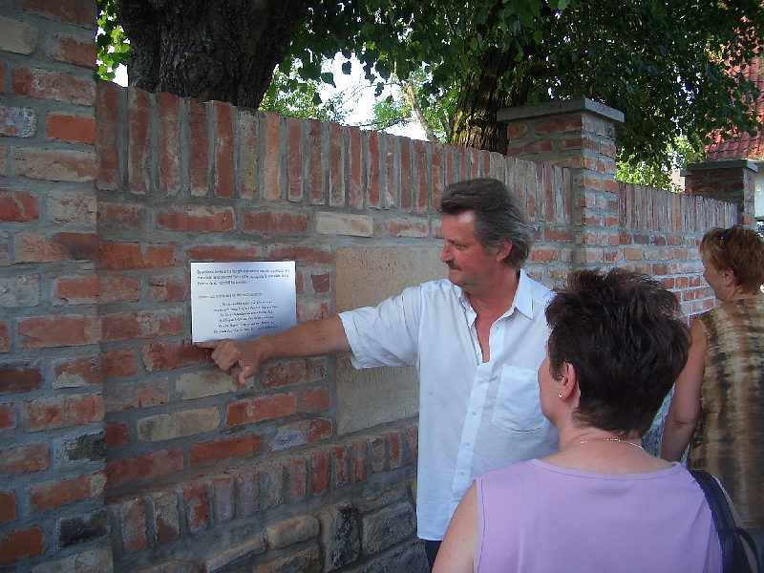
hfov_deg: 52.6
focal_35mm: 35
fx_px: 772
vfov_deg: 40.7
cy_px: 286
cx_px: 382
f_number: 2.6
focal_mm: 5.8
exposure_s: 1/160
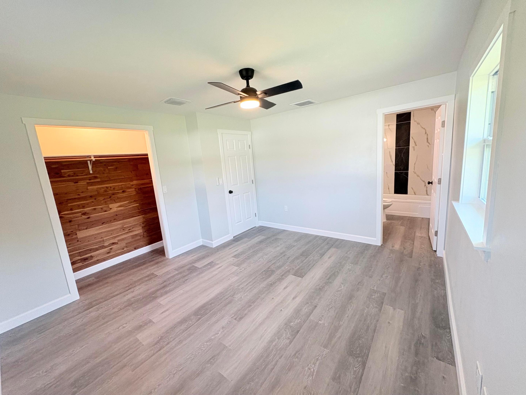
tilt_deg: -8.2
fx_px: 213
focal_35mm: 14
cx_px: 263
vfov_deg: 85.7
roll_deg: +5.1
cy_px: 198
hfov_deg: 102.1
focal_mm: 2.22
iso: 250
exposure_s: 1/112
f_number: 2.2
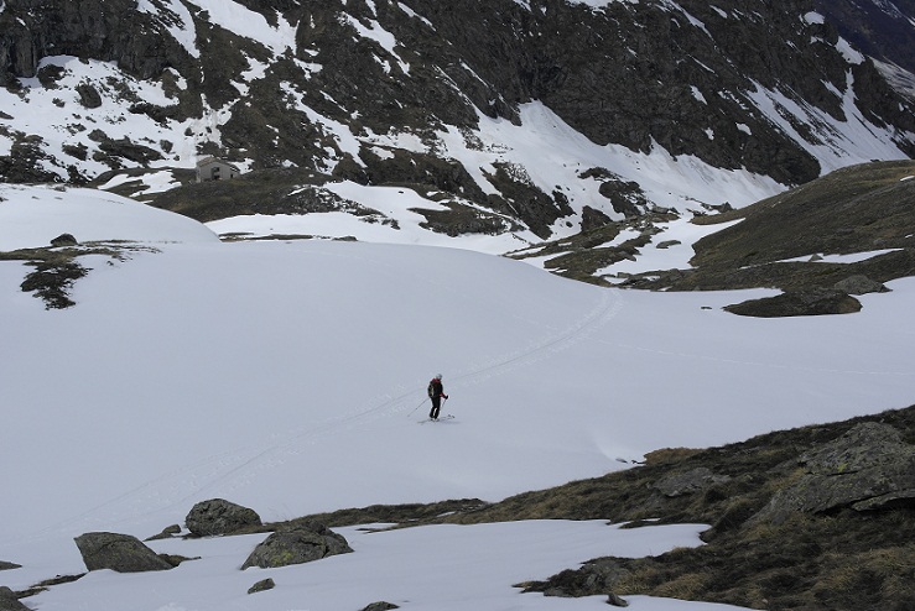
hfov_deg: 40.3
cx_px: 458
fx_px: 1246
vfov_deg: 27.6
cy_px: 306
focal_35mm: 49
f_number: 11
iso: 100
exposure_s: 1/640
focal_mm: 32
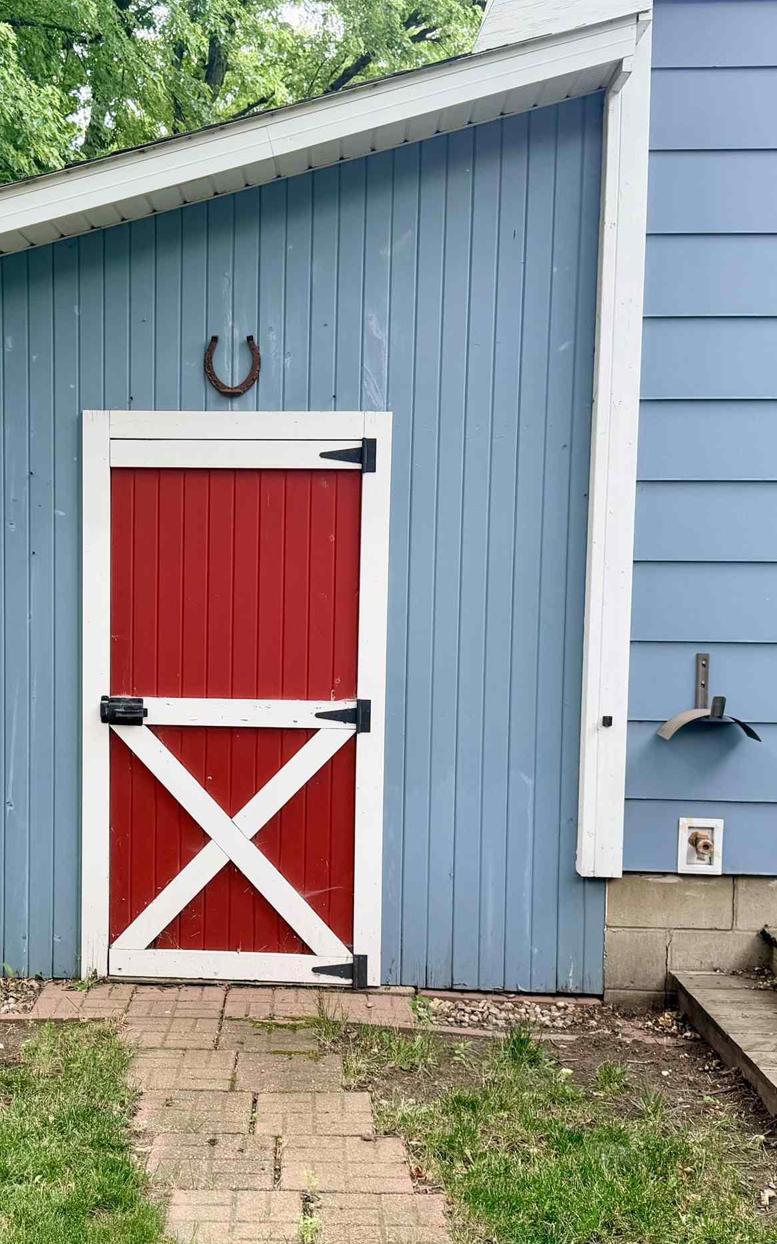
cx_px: 218
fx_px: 1423
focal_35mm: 42
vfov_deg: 47.2
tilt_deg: -4.6
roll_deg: -0.5
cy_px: 651
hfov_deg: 30.2
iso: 100
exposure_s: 1/547
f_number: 1.78
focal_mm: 6.76
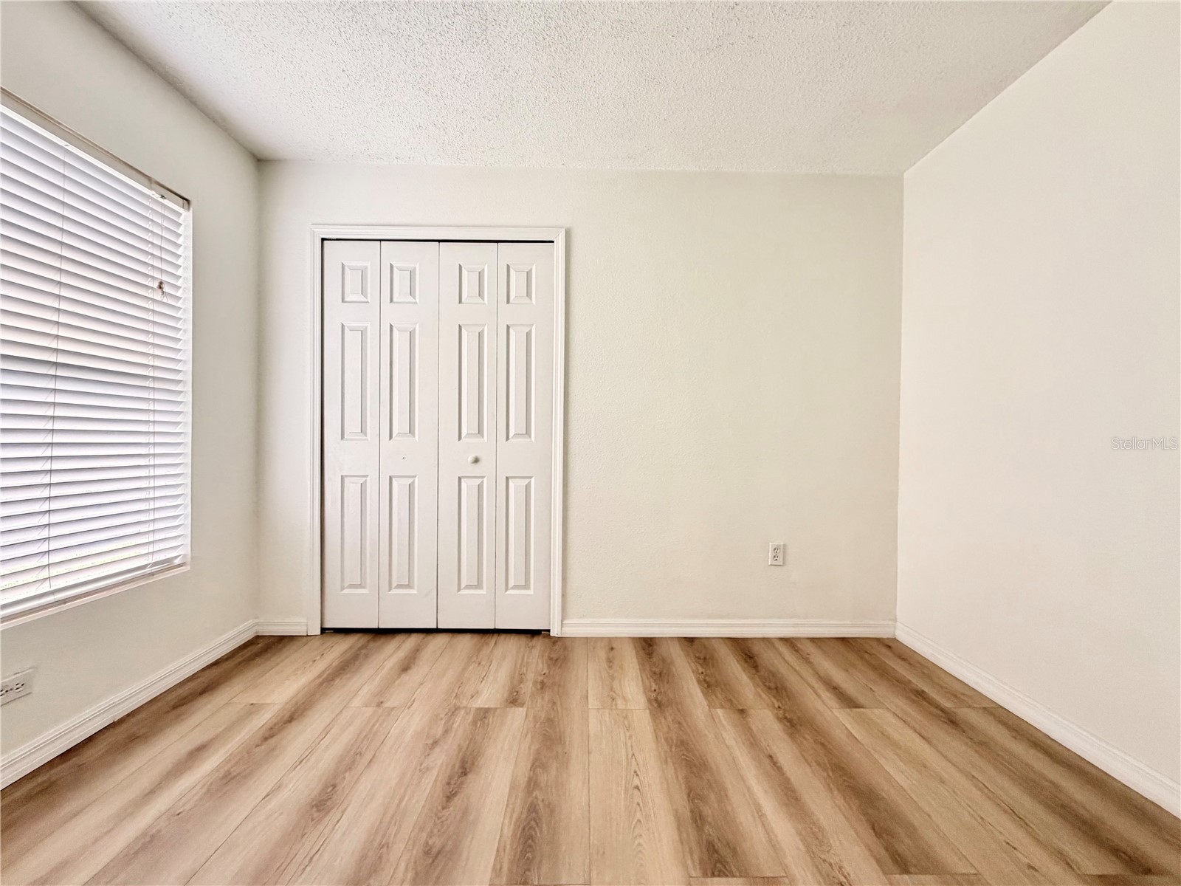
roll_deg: -0.5
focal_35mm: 14
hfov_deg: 102.1
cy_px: 443
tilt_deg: -0.9
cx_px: 590
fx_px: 478
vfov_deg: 85.7
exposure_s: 1/100
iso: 320
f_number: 2.2
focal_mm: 2.22
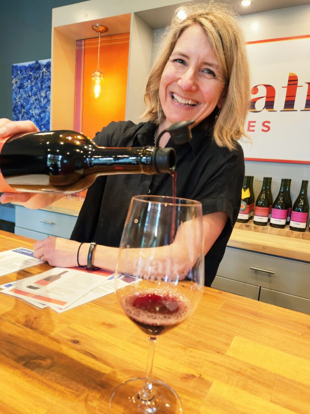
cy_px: 207
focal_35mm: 23
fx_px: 275
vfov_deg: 73.9
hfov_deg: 58.9
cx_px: 155
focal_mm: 5.4
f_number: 1.8
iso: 125
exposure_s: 1/60.2
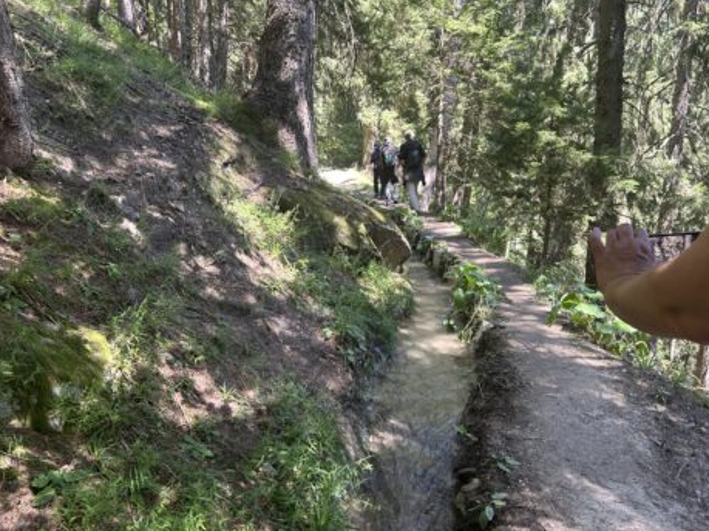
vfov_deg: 48.2
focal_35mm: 29
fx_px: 594
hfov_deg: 61.7
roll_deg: +3.8
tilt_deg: -8.6
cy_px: 253
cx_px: 360
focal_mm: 5.7
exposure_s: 1/121
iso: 50
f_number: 1.5
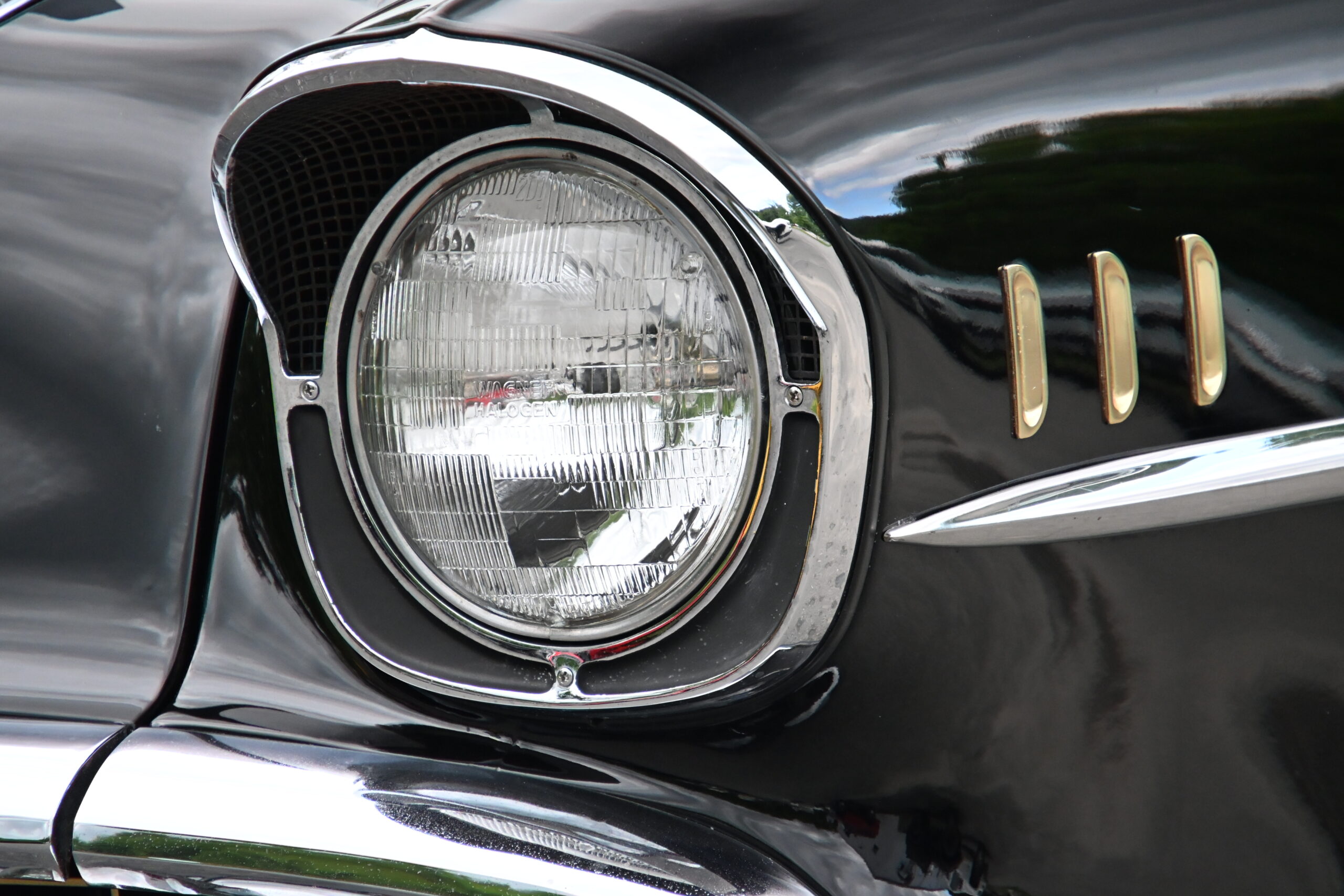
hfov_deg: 4.6
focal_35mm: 450
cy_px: 448
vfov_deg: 3.1
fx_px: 16800
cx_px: 672
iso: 2500
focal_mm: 300
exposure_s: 1/250
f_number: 6.3
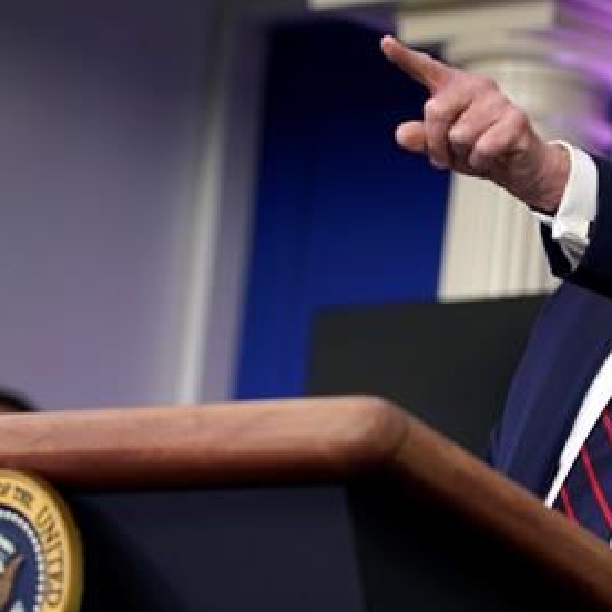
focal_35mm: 214
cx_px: 466
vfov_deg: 8.2
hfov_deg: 8.2
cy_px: 287
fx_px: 4280
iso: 1000
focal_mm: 107
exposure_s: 1/500
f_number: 3.2
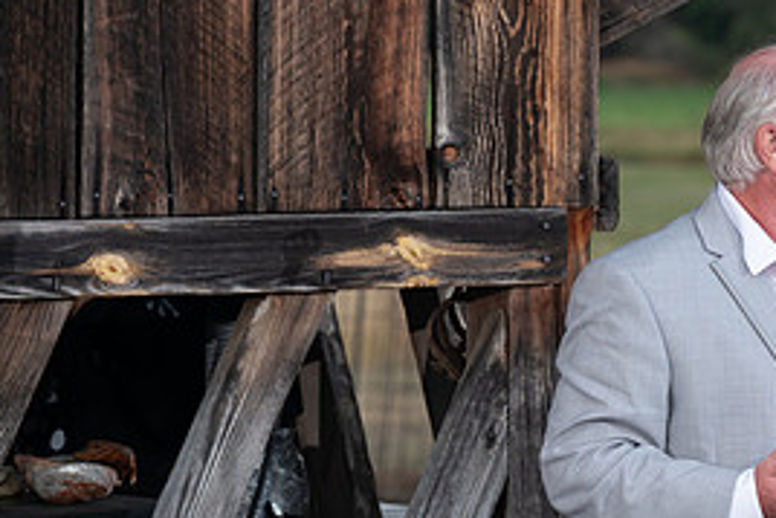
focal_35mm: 325
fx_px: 7009
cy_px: 317
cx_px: 799
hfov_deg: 6.3
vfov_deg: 4.2
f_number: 6.3
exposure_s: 1/200
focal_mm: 150
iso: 320
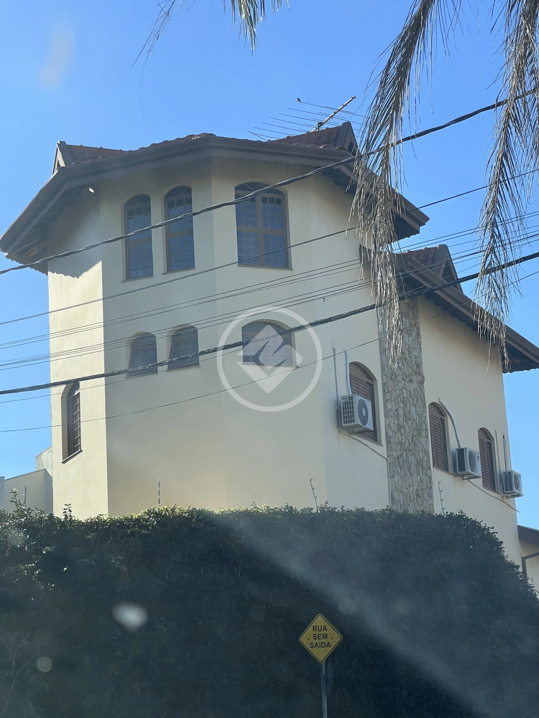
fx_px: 1599
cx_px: 270
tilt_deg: +17.4
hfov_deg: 19.1
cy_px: 359
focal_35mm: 77
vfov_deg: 25.3
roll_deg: +2.2
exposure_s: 1/513
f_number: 2.8
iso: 32
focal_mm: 9
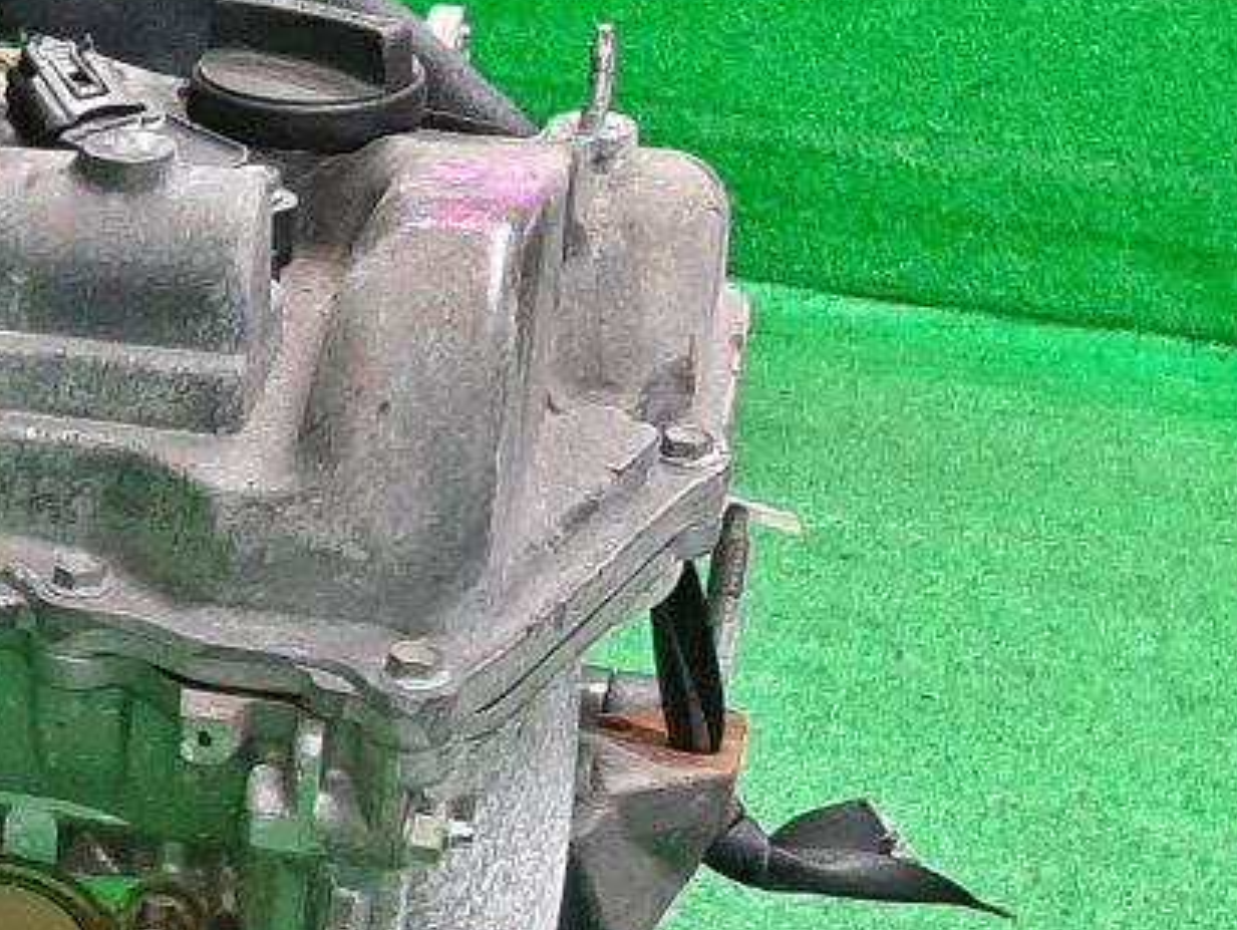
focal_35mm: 91
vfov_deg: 15.8
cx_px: -503
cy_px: 1002
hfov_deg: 19.3
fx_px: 3255
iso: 215
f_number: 1.7
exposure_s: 1/50
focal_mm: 3.93
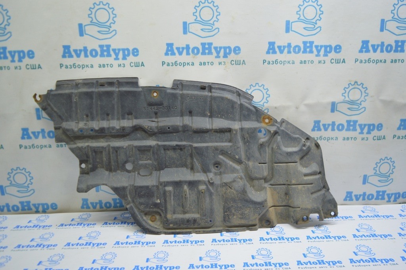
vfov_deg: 47.9
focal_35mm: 27
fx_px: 304
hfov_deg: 67.4
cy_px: 135
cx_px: 203
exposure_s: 1/50
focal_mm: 18
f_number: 3.5
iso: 400
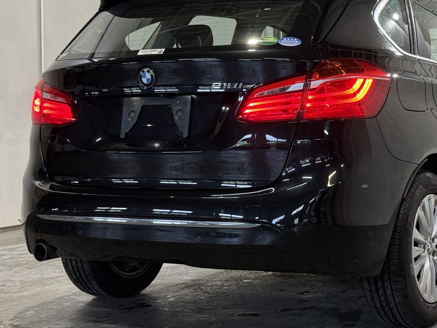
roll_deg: +0.6
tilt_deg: +0.6
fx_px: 934
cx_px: 312
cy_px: 112
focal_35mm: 74
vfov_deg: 19.8
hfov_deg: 26.1
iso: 160
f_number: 1.78
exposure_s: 1/60
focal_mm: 6.76
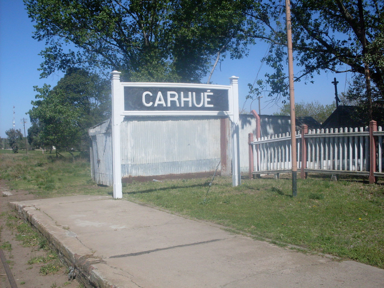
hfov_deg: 49.0
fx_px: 422
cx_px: 192
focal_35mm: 38
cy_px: 144
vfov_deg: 37.7
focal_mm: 6.3
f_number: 8.4
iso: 80
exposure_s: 1/350
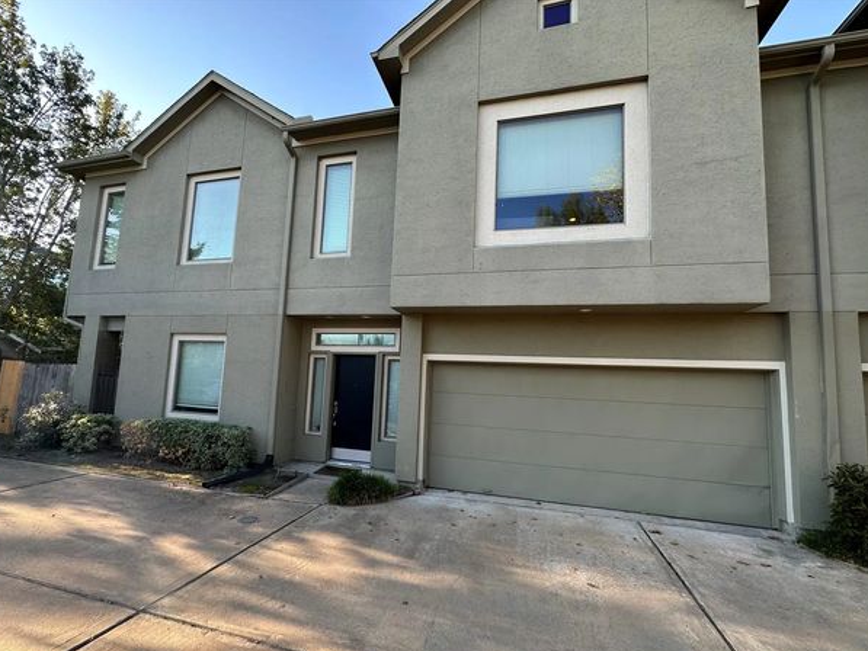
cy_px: 346
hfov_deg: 98.1
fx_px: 376
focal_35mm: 15
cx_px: 423
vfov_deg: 81.7
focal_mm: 2.22
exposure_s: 1/192
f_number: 2.2
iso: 40
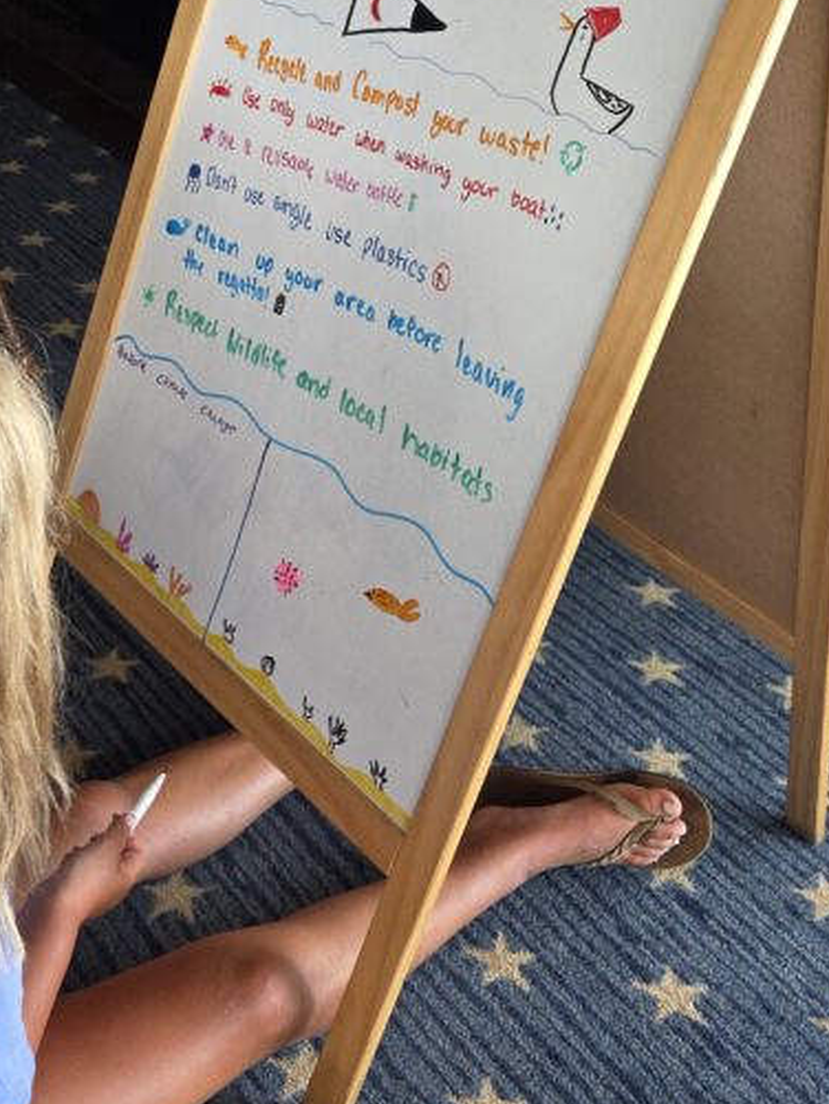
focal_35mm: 47
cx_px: 278
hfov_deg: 30.7
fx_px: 1500
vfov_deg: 40.0
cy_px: 388
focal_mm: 5.4
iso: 200
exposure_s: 1/180
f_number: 1.8
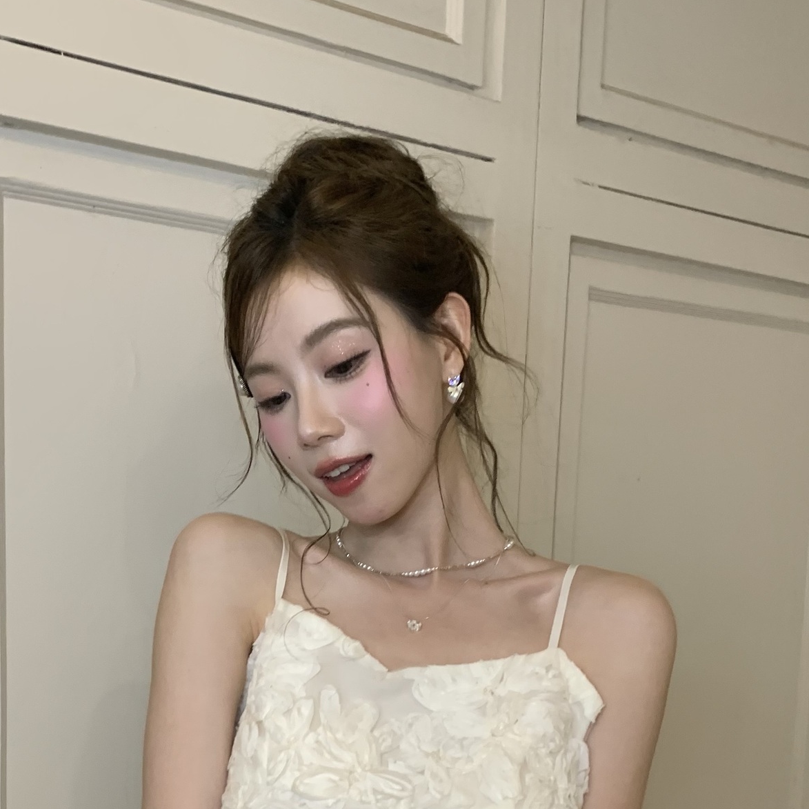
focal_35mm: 47
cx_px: 308
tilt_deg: -6.6
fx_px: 1243
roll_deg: -1.2
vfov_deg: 34.8
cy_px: 656
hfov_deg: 35.9
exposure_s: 1/50
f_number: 1.8
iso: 125
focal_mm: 4.25
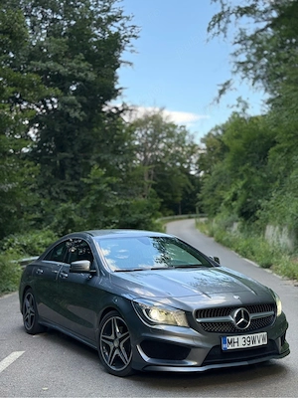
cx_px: 149
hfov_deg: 30.3
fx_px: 551
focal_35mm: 48
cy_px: 199
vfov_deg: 39.7
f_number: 1.78
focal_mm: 6.76
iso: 64
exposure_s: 1/356
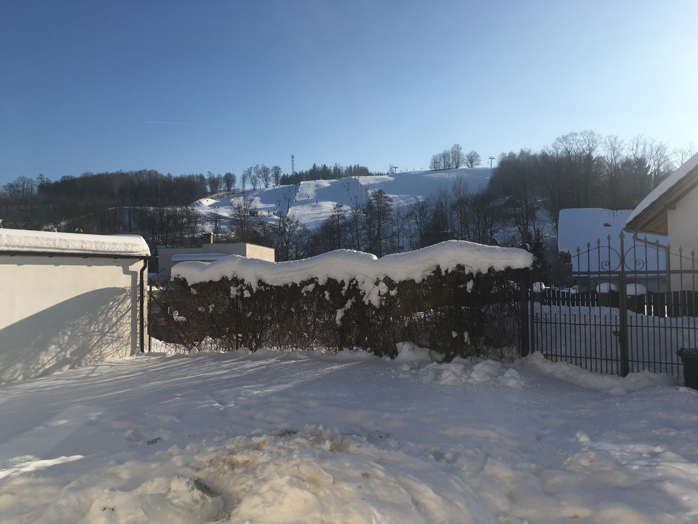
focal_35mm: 29
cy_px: 262
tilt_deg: +1.3
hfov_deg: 61.7
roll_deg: +0.1
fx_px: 585
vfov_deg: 48.2
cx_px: 349
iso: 25
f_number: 2.2
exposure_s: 1/2959
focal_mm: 4.15
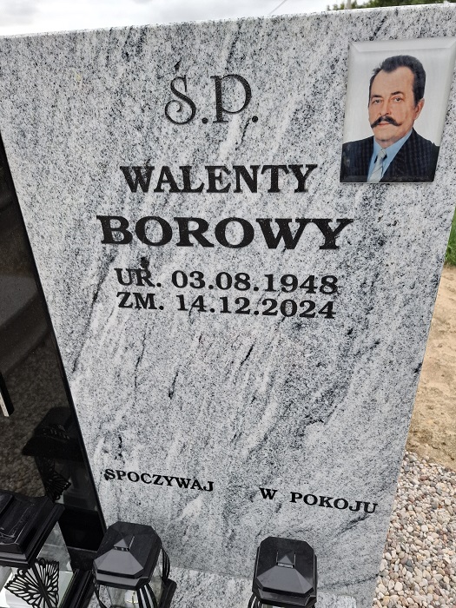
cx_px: 228
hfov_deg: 58.9
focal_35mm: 23
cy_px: 304
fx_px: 404
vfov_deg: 73.9
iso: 50
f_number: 1.8
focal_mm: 5.54
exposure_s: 1/139
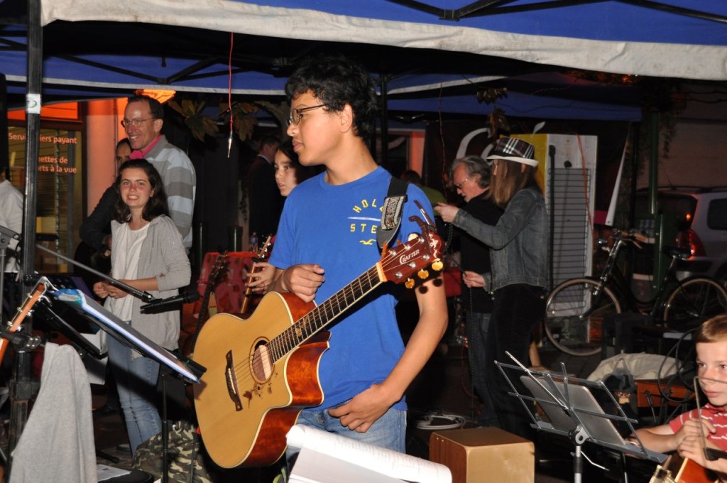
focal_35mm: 60
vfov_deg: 22.6
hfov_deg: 33.4
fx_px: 1210
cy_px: 242
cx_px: 364
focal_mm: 40
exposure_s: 1/60
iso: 800
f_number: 4.8
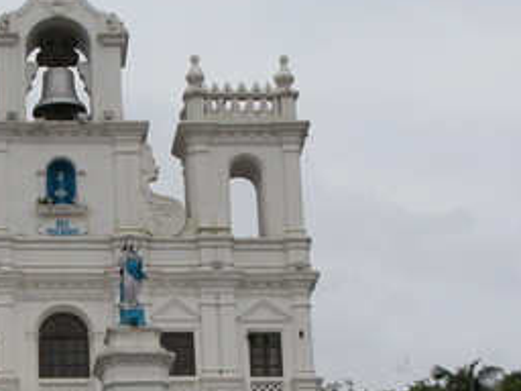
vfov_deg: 9.6
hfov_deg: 12.7
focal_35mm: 155
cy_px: 299
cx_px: 136
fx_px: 2333
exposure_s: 1/465
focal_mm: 15.7
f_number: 8
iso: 100
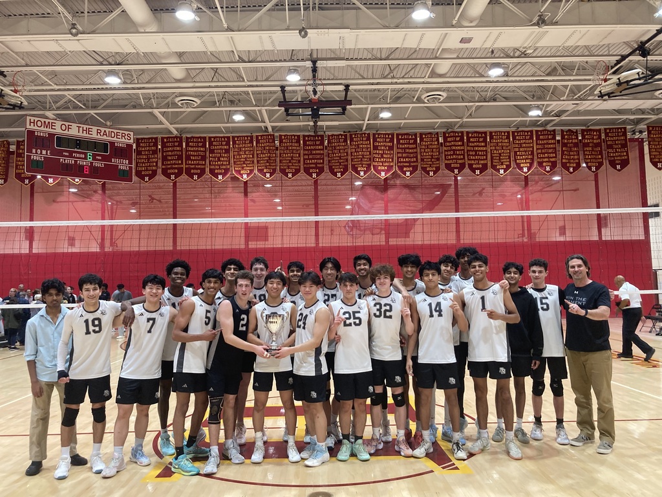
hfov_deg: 63.4
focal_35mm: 28
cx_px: 331
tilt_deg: +3.9
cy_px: 248
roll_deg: +0.7
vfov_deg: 49.7
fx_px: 535
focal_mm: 3.99
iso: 125
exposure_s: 1/60
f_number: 1.8
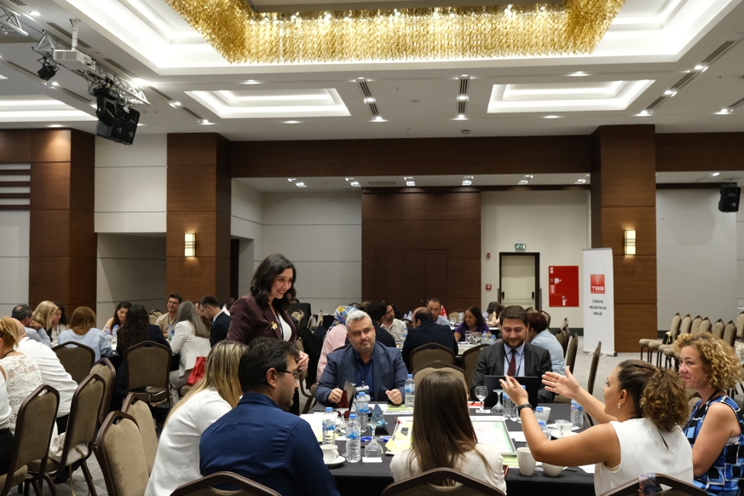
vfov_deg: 40.0
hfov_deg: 57.2
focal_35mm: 33
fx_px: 682
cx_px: 382
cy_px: 247
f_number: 4
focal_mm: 21.2
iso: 3200
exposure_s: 1/105
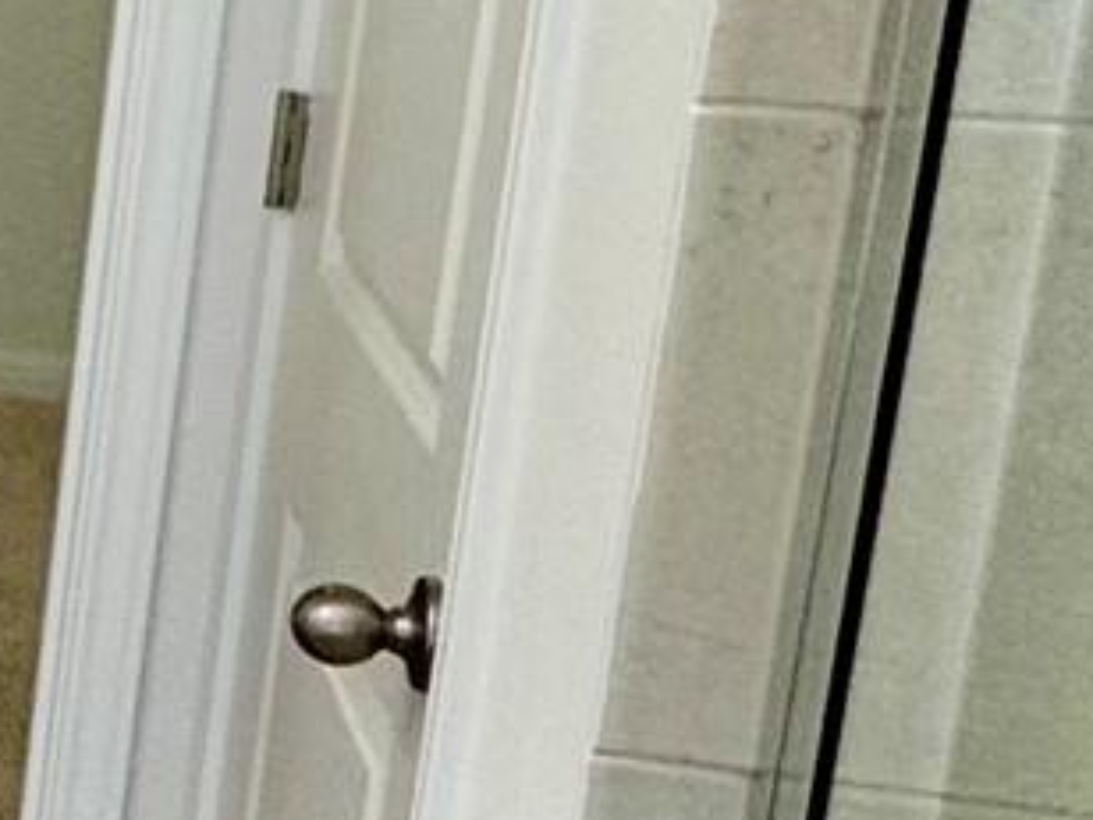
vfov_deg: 15.8
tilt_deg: -14.3
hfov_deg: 14.3
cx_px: -1529
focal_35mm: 93
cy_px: 192
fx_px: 2936
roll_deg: +0.3
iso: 100
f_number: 2.2
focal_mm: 2.22
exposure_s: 1/120
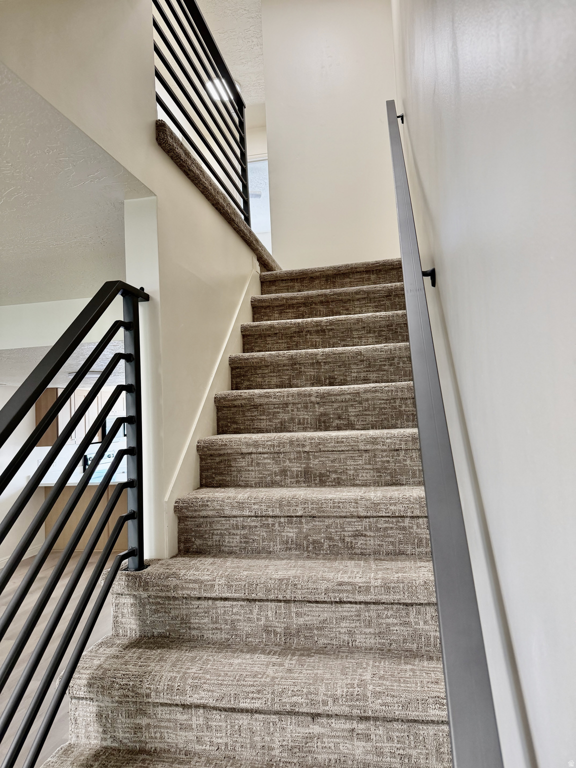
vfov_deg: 71.6
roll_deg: +2.0
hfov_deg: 56.8
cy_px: 384
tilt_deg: +3.4
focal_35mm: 24
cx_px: 288
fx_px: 532
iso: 200
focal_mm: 6.76
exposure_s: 1/120
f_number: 1.78
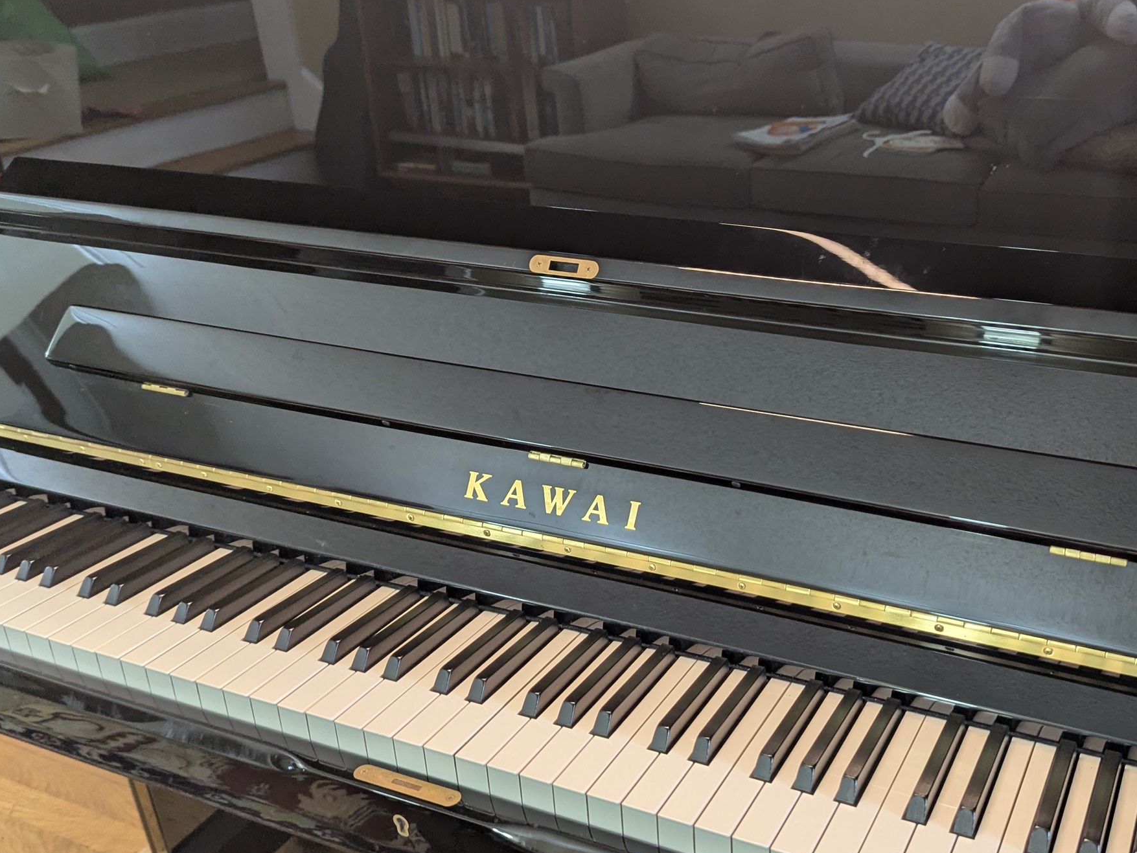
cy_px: 427
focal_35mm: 35
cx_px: 775
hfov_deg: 51.5
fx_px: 1150
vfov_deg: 40.7
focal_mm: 6.81
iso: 117
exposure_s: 1/23.8
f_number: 1.85
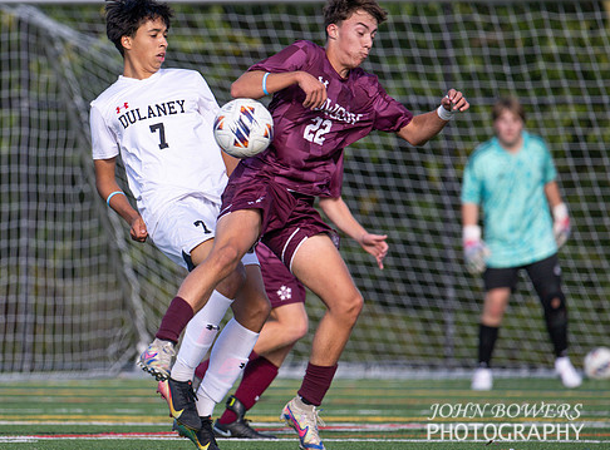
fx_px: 12286
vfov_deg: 2.1
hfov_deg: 2.8
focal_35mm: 701
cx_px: 184
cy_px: 236
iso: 250
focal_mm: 400
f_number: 4.5
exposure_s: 1/1600
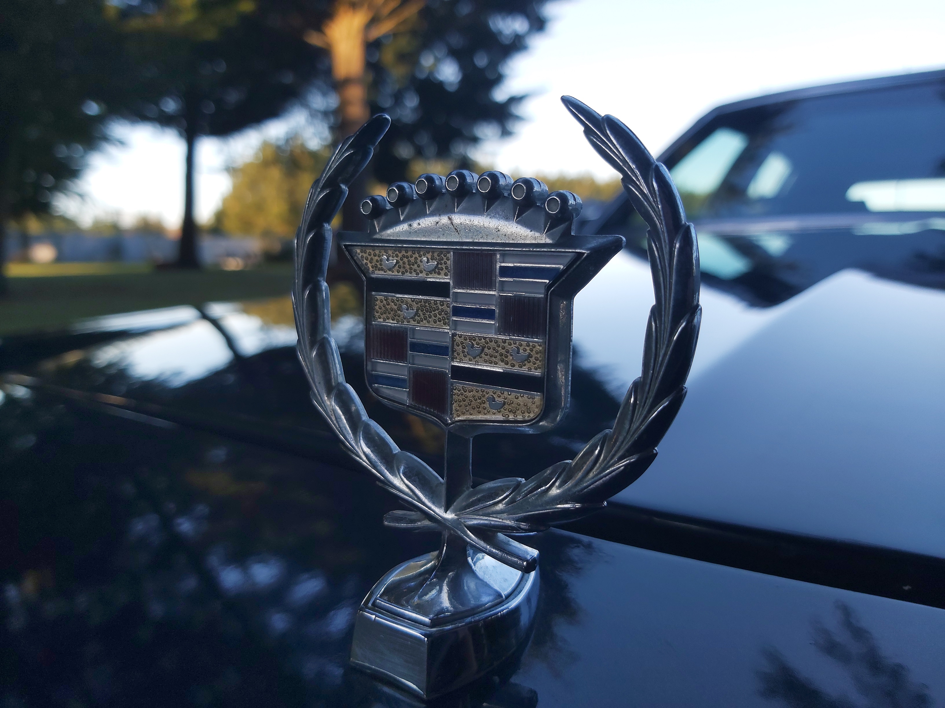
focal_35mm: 26
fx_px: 710
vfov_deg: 53.1
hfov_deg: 67.3
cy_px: 354
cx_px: 472
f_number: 1.7
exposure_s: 1/262
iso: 80
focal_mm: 3.92
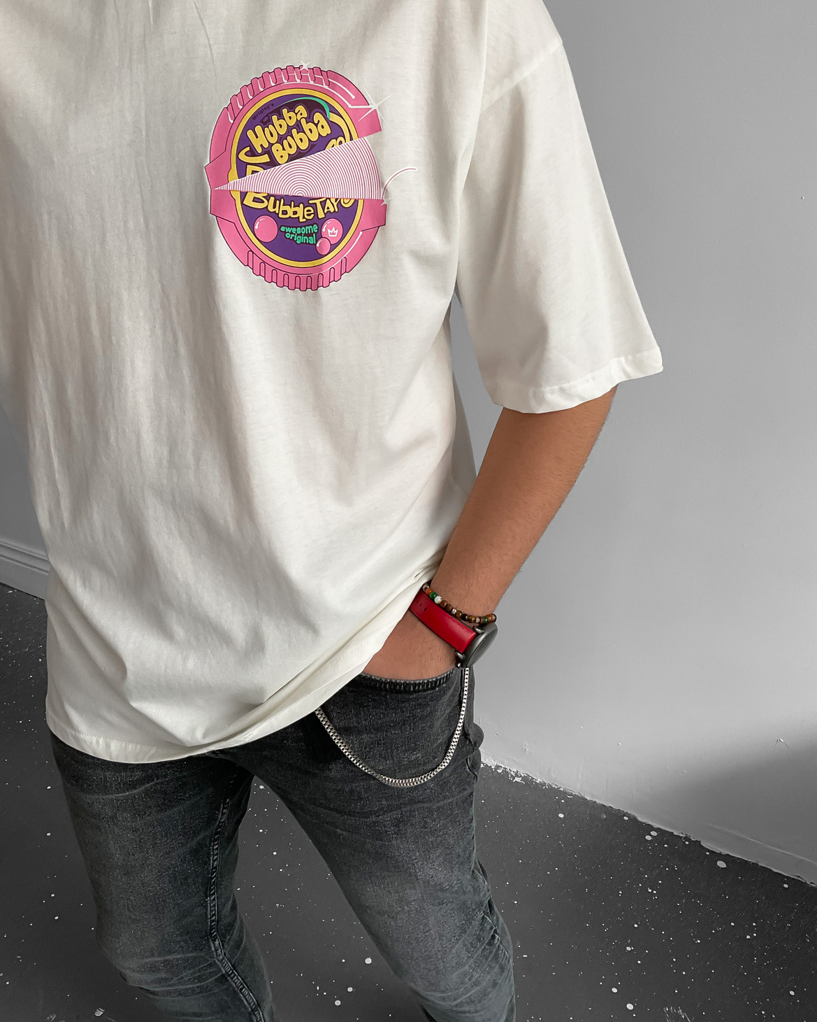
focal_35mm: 31
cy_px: 479
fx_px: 937
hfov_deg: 47.1
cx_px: 400
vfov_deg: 57.1
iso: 50
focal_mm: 3
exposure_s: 1/120
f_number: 1.8
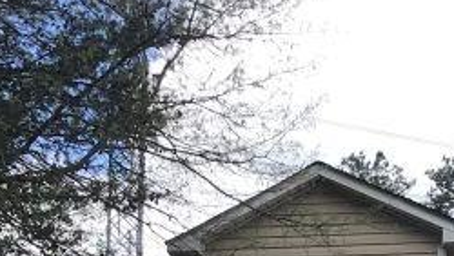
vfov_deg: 9.2
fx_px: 1506
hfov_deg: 17.1
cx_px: 280
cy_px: 481
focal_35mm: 125
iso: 20
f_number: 1.8
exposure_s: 1/1429
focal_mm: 3.99
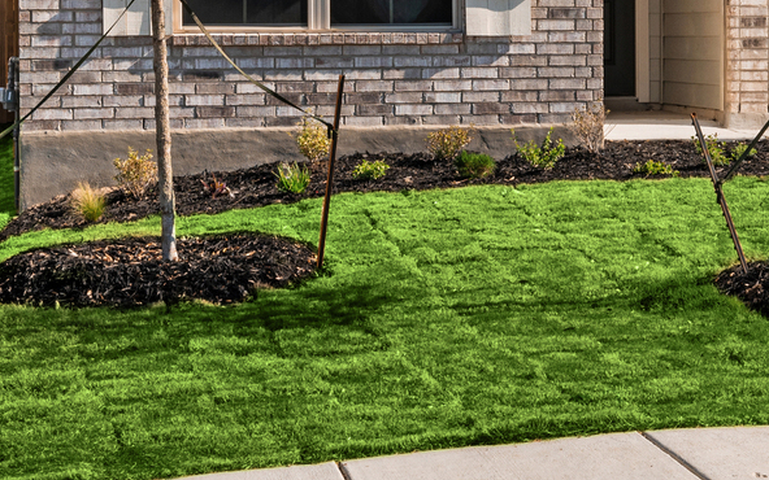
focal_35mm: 134
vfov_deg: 9.6
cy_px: -163
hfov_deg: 15.2
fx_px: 2808
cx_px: 813
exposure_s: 1/250
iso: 400
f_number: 13
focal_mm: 48
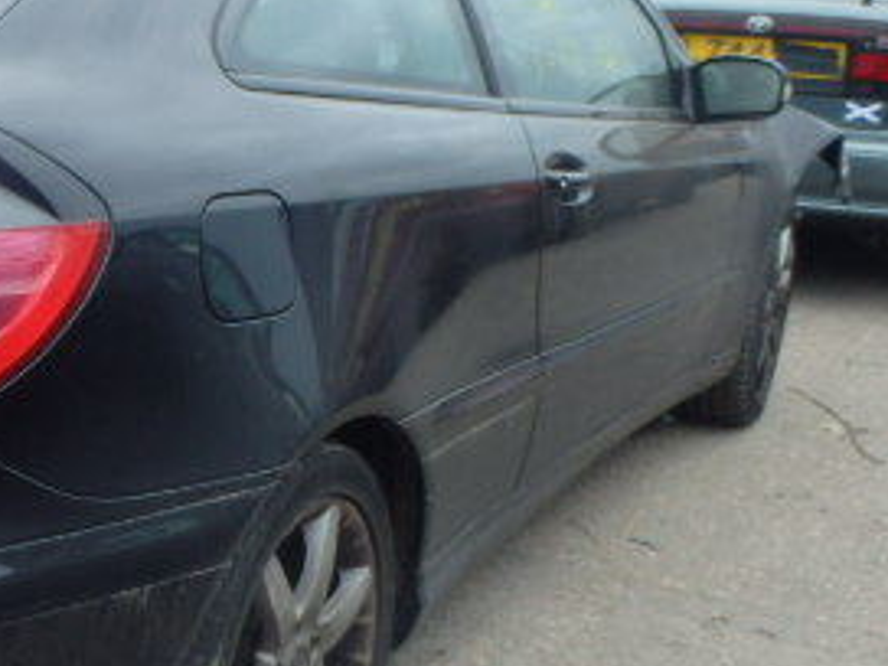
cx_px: 33
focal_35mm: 66
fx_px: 1693
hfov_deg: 27.9
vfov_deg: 22.2
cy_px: 431
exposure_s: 1/40
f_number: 3.9
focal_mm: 5
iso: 200
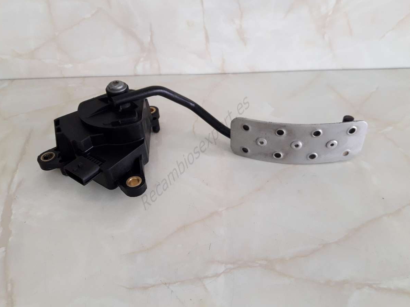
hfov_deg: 61.7
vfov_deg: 48.2
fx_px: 343
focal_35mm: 29
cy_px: 151
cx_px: 198
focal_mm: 3.7
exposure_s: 1/20
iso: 160
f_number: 1.9
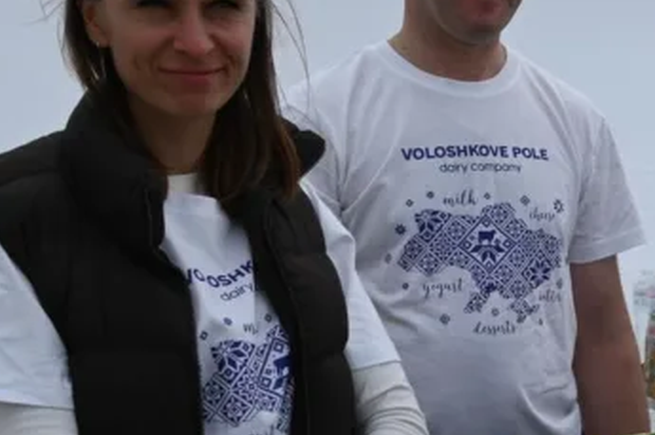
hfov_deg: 20.2
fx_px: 1726
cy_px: 307
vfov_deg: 14.3
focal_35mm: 95
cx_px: 782
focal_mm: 32
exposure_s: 1/400
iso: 100
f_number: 7.1
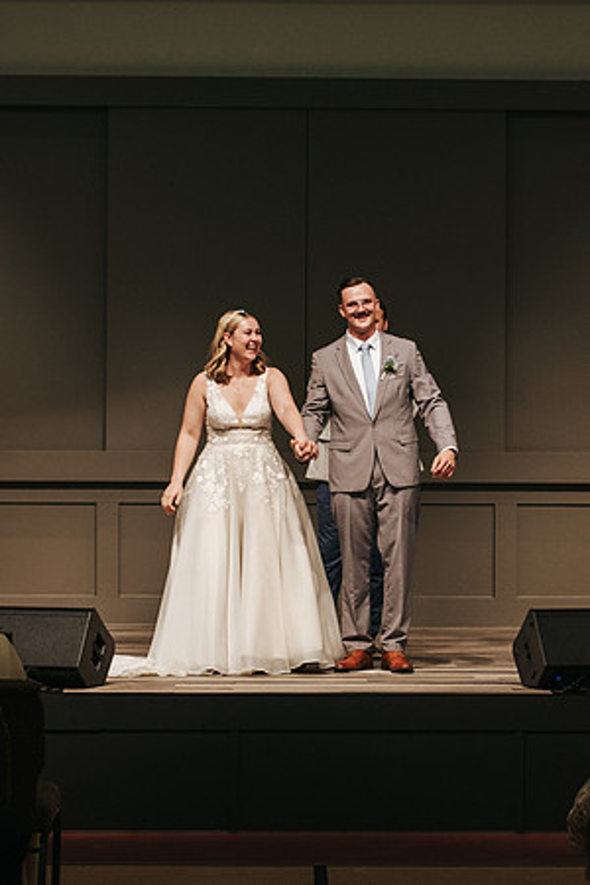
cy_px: 469
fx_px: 3187
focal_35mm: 130
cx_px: 369
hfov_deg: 10.6
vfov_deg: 15.8
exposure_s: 1/200
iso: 1000
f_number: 3.2
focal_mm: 50
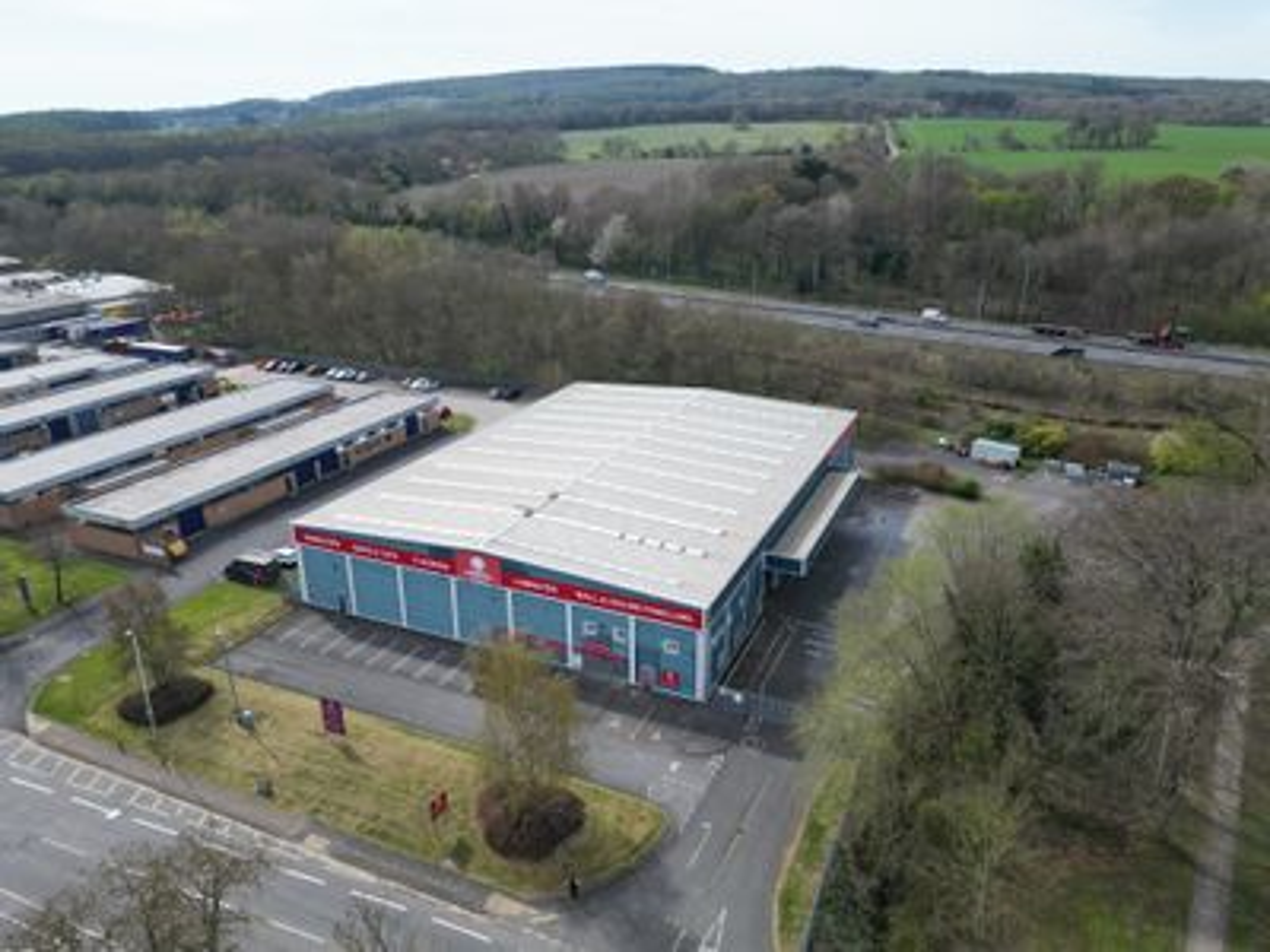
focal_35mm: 24
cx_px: 635
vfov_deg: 56.8
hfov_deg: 71.6
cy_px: 476
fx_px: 881
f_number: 1.7
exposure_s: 1/2500
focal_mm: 6.72
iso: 200
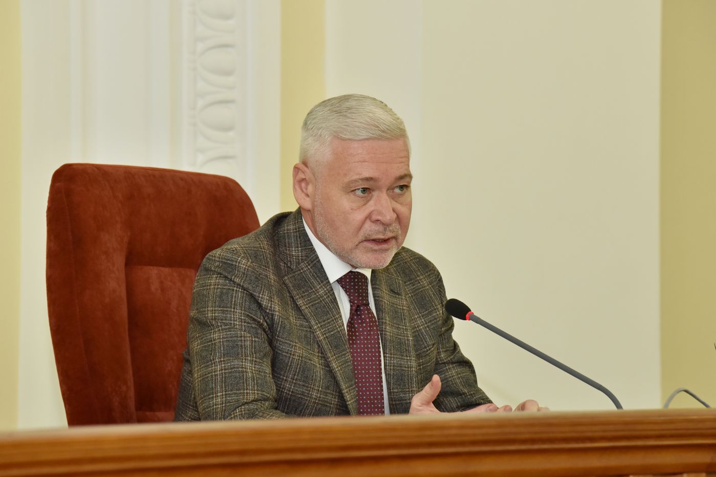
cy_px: 238
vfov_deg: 11.4
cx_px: 358
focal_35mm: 120
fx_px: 2386
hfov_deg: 17.1
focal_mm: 120
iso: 1250
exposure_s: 1/200
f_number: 5
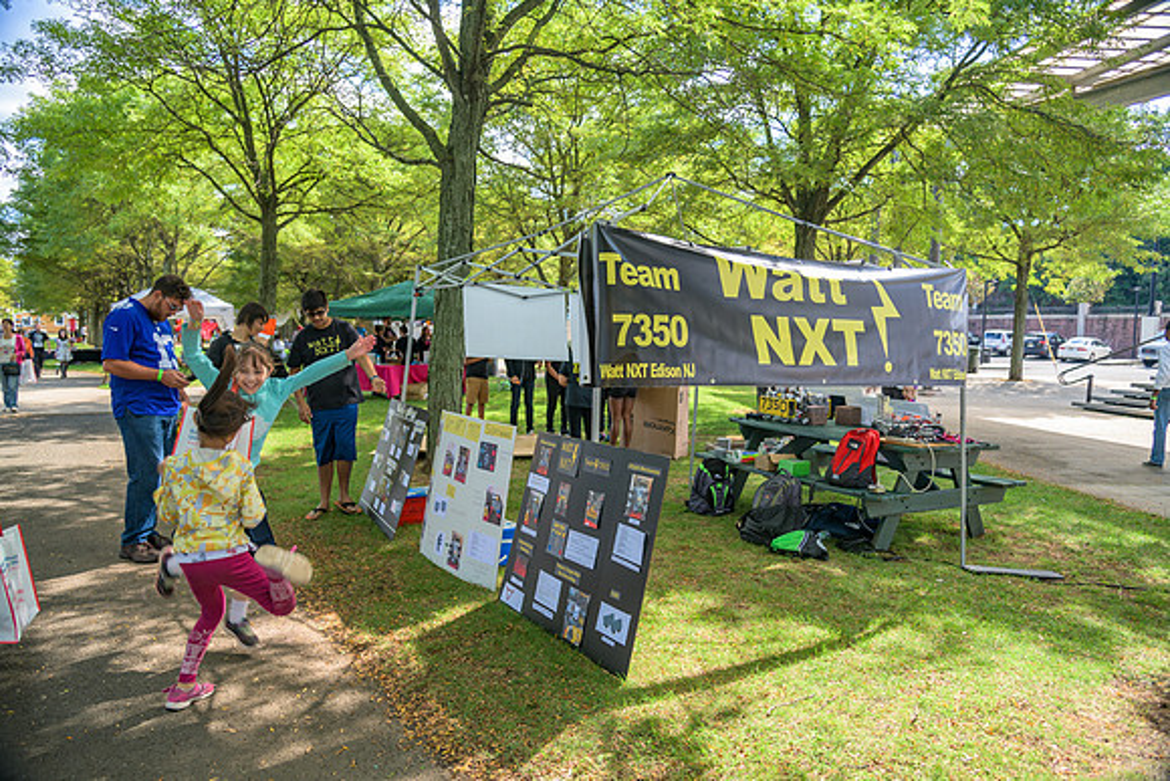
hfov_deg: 73.7
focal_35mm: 24
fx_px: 780
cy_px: 390
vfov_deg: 53.2
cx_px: 585
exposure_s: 1/100
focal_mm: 24
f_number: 4
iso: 140
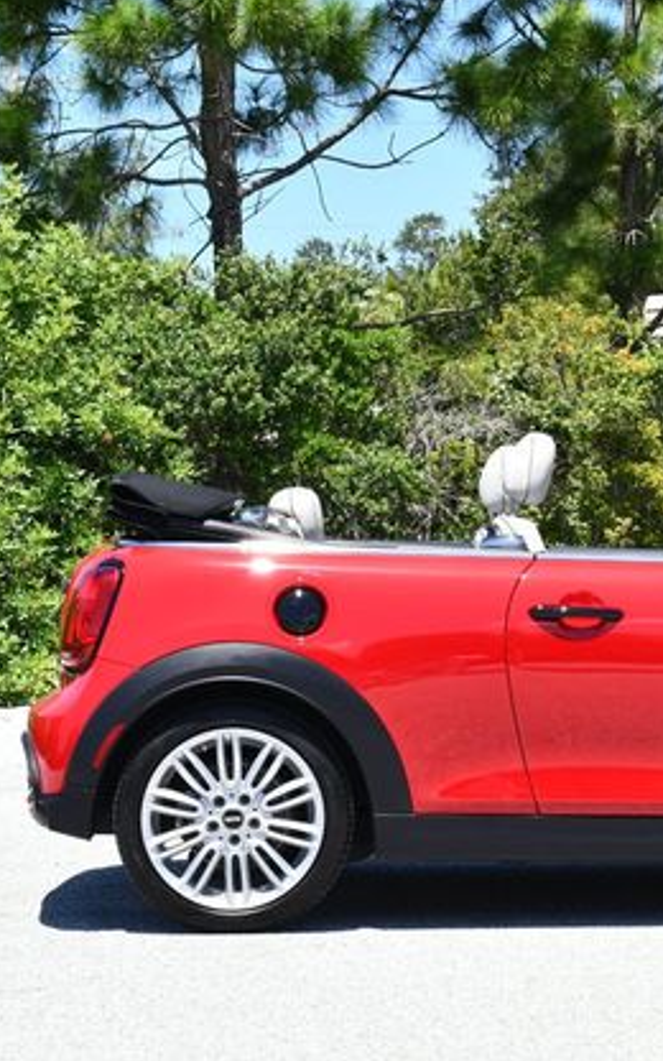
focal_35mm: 113
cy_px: 530
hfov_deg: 11.4
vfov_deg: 18.4
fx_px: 3267
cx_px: 714
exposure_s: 1/250
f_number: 8
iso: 200
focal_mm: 36
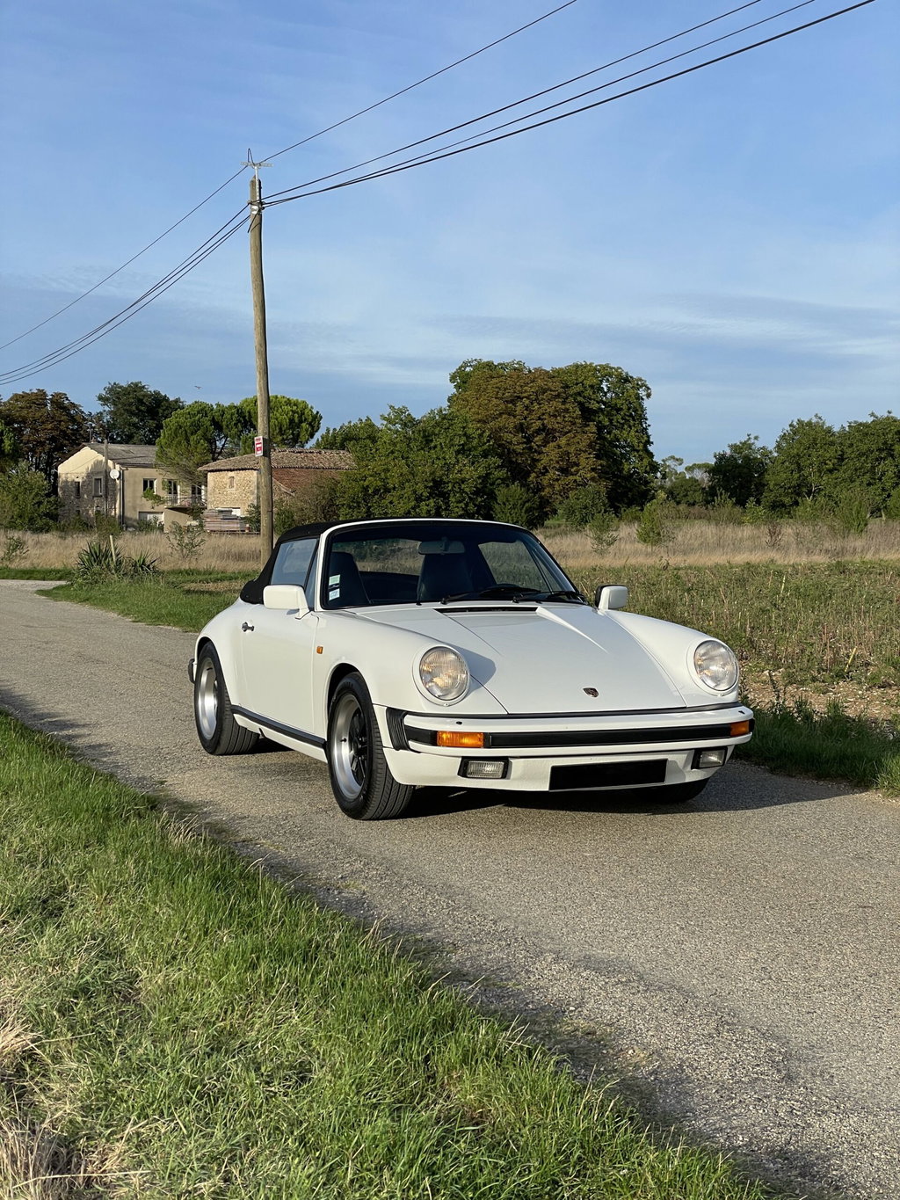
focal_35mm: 52
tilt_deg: -2.5
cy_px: 600
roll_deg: -0.7
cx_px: 450
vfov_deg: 36.8
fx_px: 1802
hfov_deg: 28.0
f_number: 2
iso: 25
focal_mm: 6
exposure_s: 1/1370
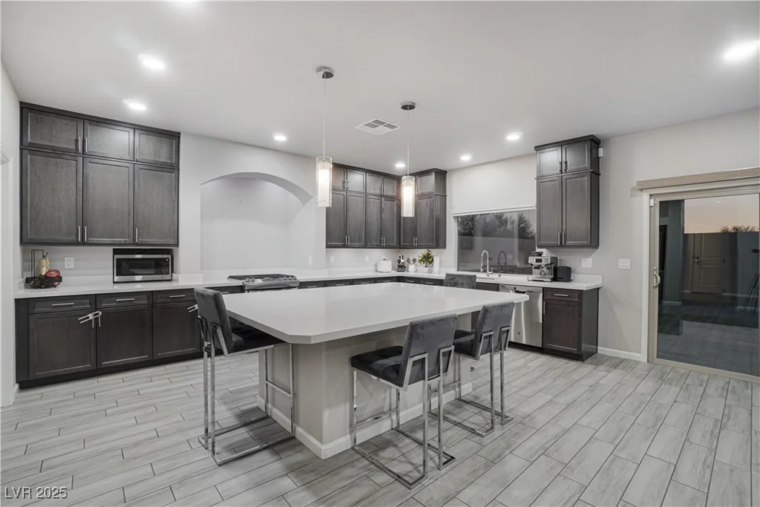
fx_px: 317
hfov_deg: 100.4
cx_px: 380
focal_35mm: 15
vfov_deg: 77.3
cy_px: 254
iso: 400
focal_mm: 10
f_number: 8
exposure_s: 1/2.5
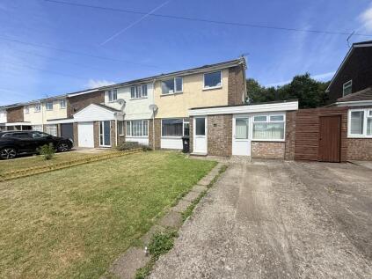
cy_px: 140
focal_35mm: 14
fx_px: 150
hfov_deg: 102.1
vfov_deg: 85.6
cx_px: 186
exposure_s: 1/2976
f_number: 2.2
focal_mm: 2.22
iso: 50
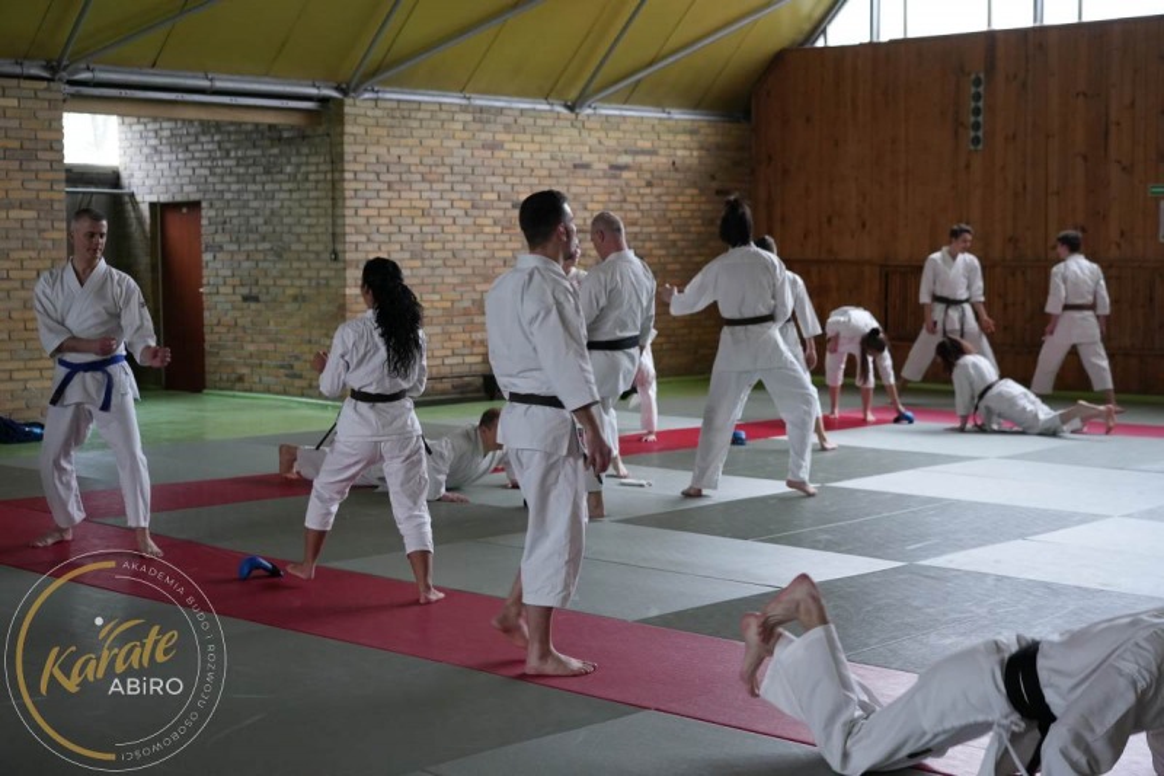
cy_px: 388
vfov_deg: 24.2
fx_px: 1810
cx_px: 582
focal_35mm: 56
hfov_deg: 35.6
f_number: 4
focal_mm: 56
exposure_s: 1/160
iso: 3200
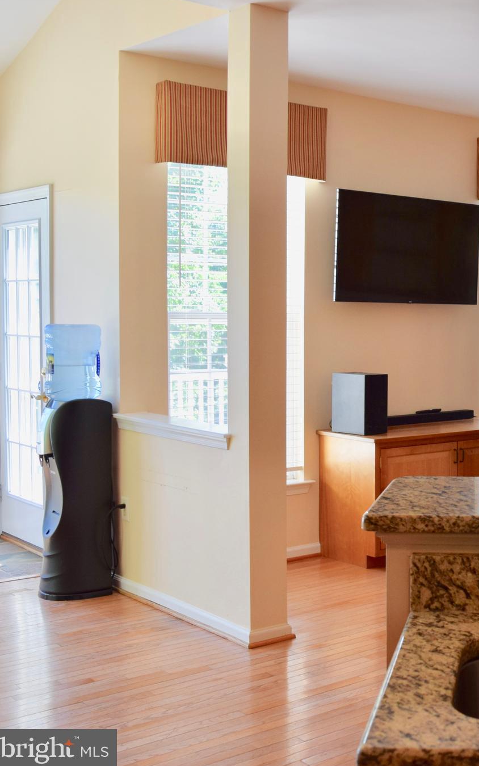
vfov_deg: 39.6
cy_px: 383
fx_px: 1065
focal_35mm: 51
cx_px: 572
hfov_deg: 23.2
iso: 400
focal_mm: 22
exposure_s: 1/125
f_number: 5.6
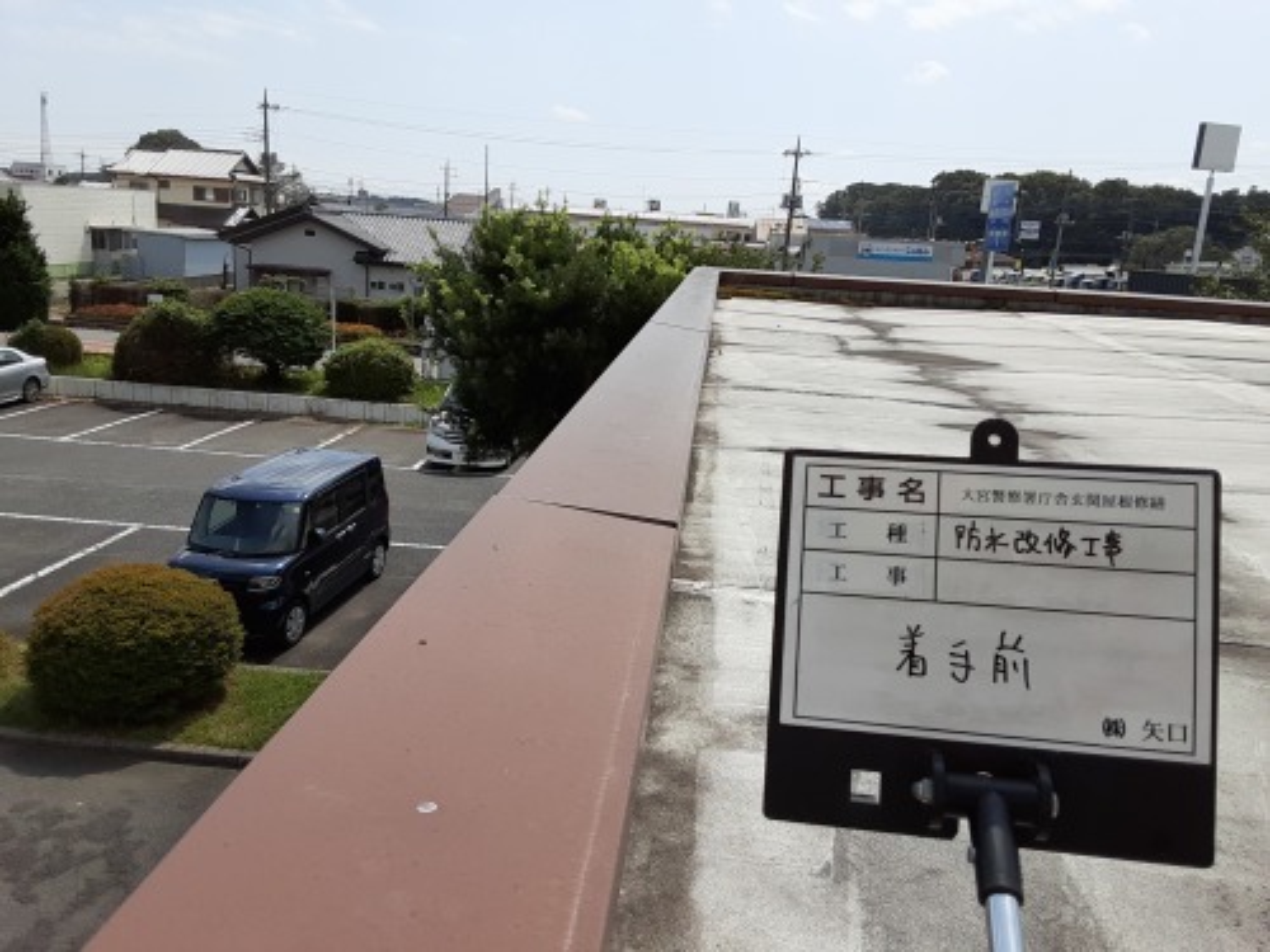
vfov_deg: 51.4
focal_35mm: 27
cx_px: 635
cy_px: 476
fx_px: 991
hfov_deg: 65.3
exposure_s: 1/2188
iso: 40
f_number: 1.9
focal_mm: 2.91
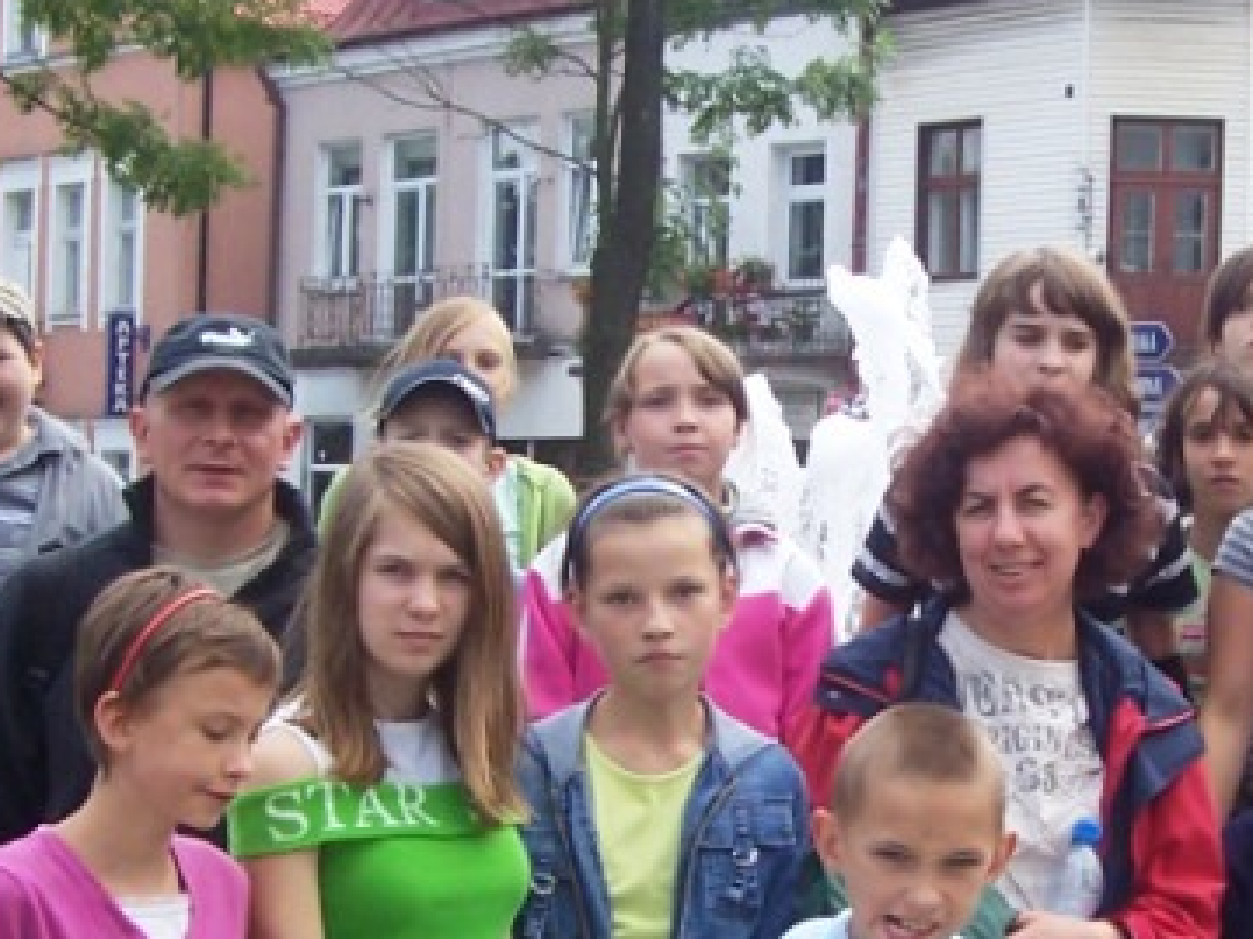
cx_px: 960
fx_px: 3510
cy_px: 716
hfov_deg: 20.1
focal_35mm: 97
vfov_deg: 15.2
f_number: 2.7
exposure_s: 1/500
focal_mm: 5.6
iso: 80
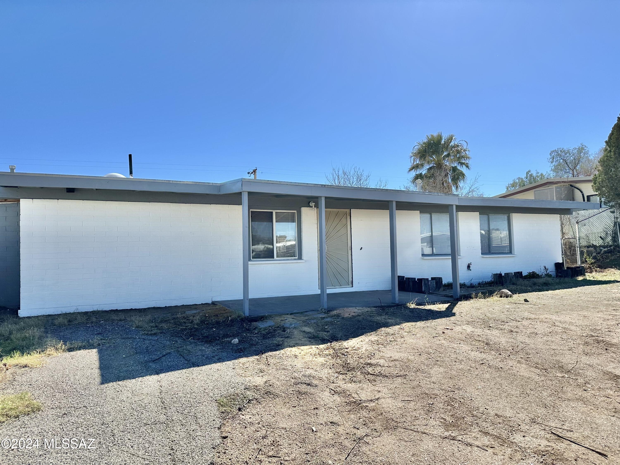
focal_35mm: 24
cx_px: 310
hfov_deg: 71.6
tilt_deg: +6.3
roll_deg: +2.0
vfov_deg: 56.8
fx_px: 430
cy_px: 232
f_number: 1.78
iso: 80
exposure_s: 1/5263
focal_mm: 6.86
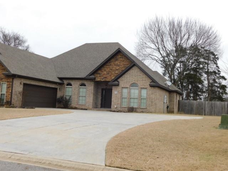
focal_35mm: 40
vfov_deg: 36.0
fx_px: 263
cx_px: 114
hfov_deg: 46.8
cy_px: 86
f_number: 3.6
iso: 125
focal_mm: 7.1
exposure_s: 1/100
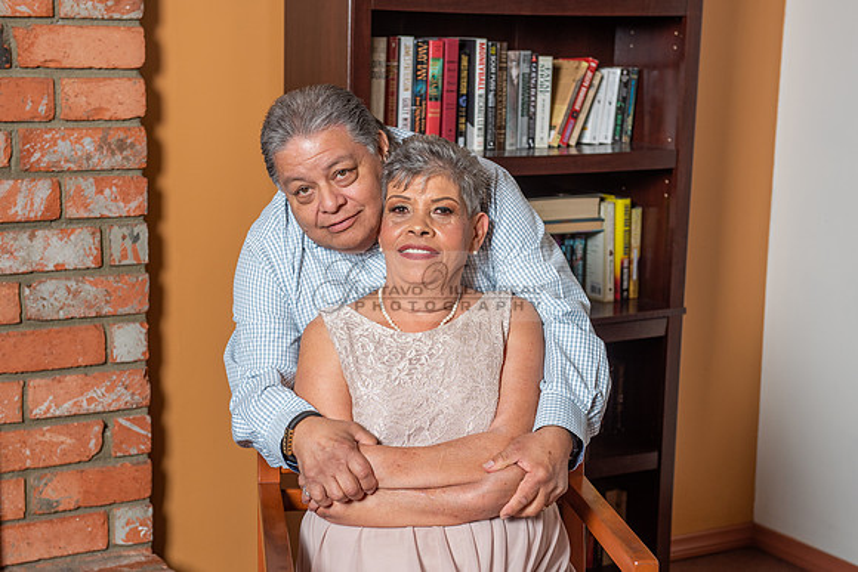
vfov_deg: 19.2
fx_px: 1691
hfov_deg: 28.5
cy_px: 341
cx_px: 421
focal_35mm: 71
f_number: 4
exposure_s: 1/200
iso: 200
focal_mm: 55
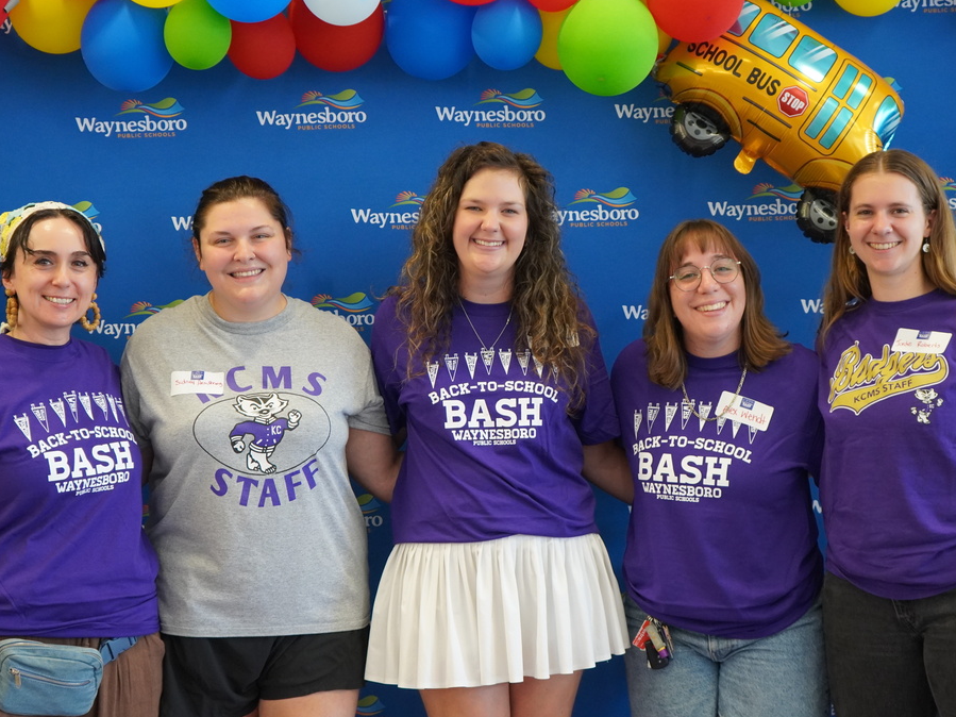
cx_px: 472
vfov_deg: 21.3
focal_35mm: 69
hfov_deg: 28.2
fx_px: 1905
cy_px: 356
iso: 2000
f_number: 4.5
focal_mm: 42
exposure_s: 1/160
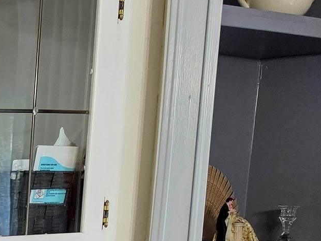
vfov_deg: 12.1
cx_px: -352
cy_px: 432
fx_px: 1048
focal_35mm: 113
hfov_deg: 14.1
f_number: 1.4
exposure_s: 1/120
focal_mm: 6.5
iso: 50
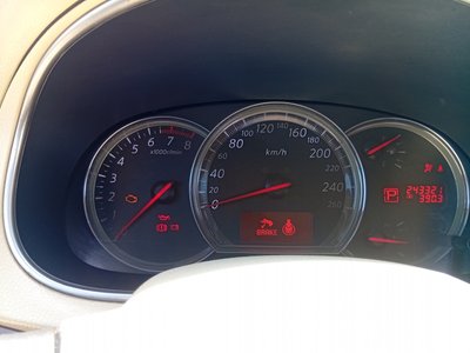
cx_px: 235
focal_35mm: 27
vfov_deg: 51.4
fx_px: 367
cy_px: 176
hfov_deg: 65.3
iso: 50
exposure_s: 1/50
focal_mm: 3.84
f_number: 1.8
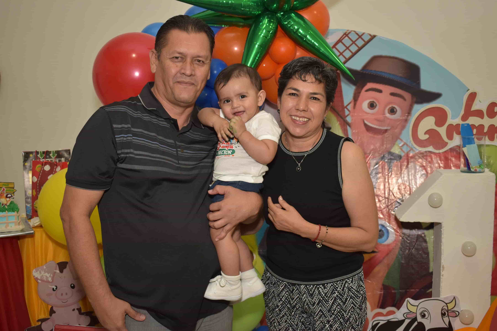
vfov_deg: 34.2
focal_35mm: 39
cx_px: 248
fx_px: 538
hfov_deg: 49.6
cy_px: 166
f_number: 4.5
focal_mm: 26
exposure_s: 1/60
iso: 400
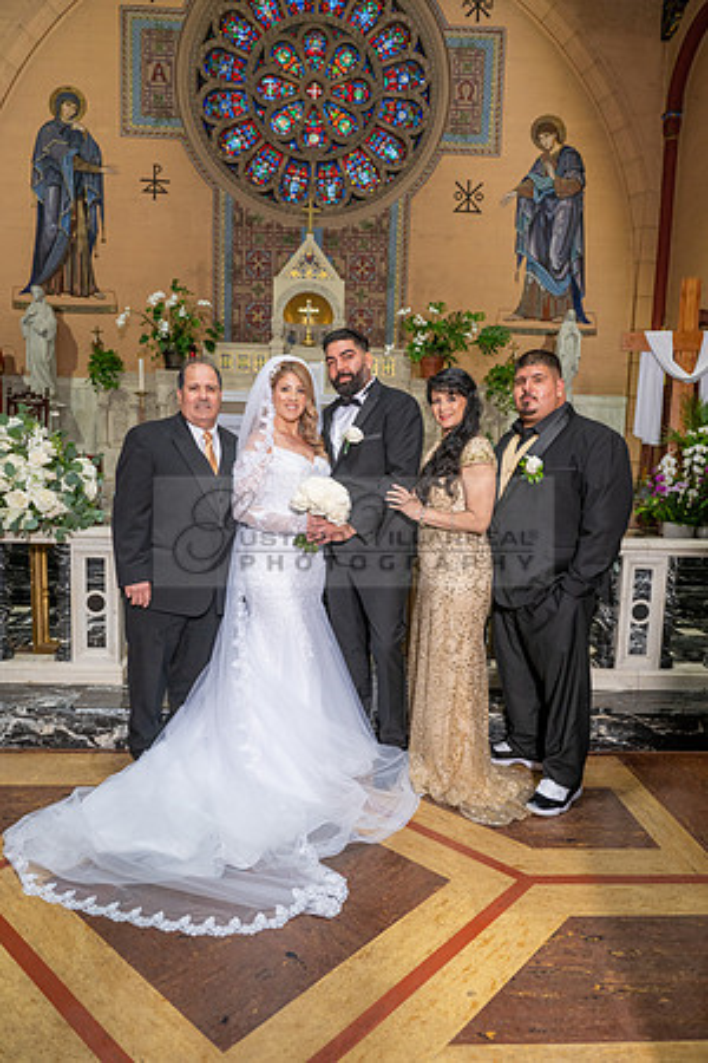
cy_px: 532
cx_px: 354
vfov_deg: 73.7
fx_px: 708
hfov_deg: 53.1
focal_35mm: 24
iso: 800
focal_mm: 24
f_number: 4
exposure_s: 1/200
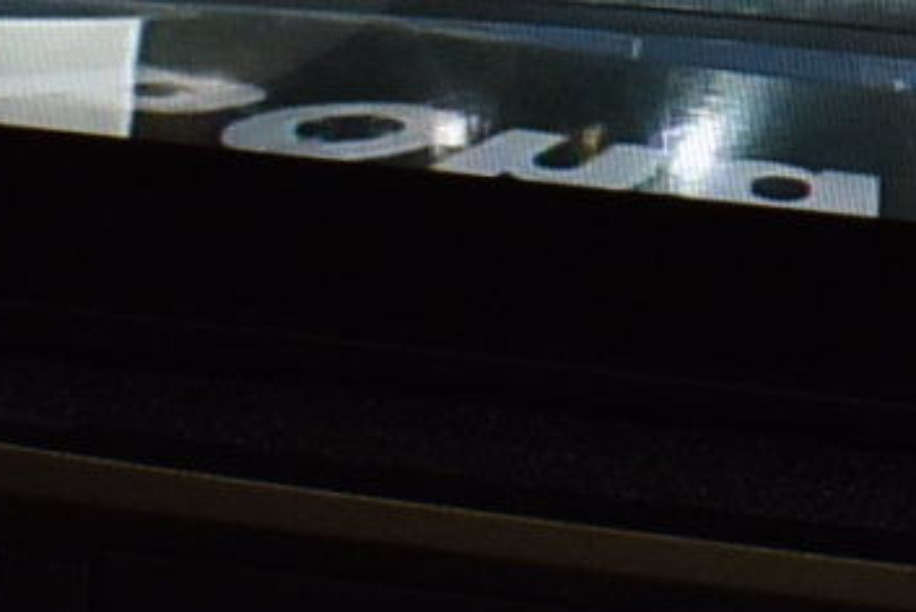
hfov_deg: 6.7
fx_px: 7767
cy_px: -292
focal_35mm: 305
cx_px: 1004
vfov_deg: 4.5
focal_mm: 28
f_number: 9
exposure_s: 1/60
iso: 360
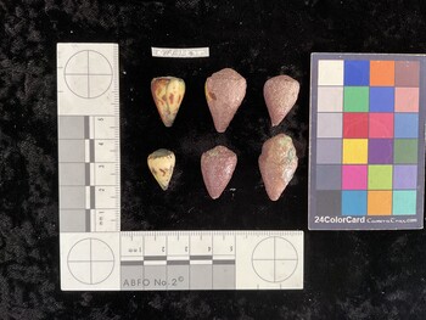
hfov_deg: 61.6
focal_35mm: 29
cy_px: 160
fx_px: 357
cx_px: 213
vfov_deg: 48.3
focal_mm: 3
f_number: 1.8
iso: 80
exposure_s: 1/60
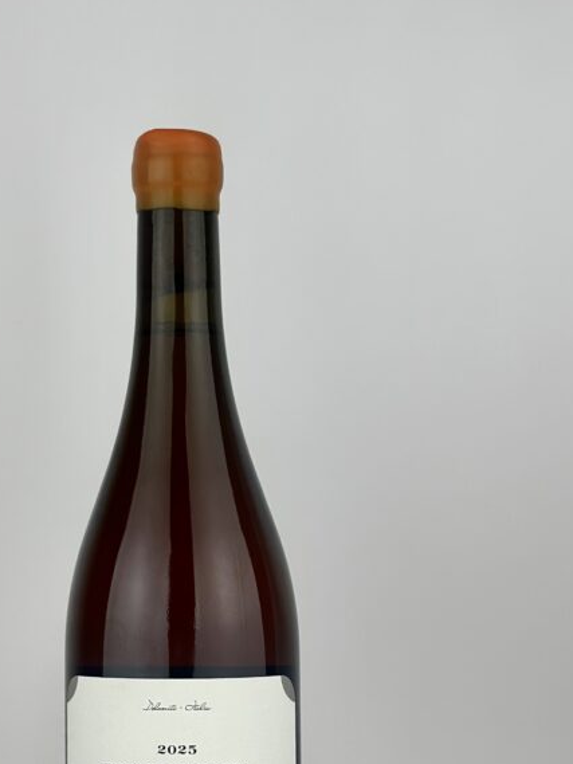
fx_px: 1986
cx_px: 130
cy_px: 551
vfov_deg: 21.6
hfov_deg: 16.3
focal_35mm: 90
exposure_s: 1/1323
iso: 80
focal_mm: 6.86
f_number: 1.78
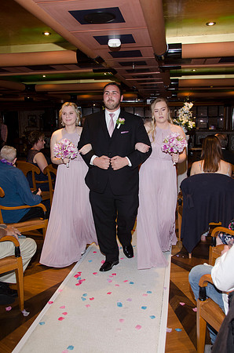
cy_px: 176
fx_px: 323
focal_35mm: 33
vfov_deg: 57.3
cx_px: 117
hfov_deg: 39.8
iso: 400
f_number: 5.6
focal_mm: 22
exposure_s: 1/60
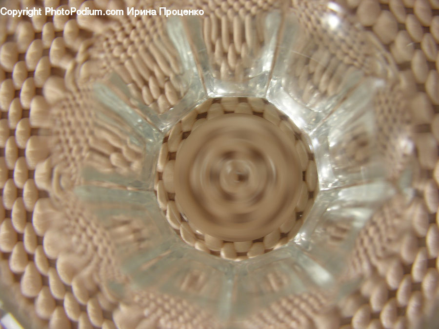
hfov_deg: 52.6
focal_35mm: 35
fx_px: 444
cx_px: 220
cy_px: 164
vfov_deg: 40.7
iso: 56
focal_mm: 8.9
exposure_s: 1/3.9
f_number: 2.8
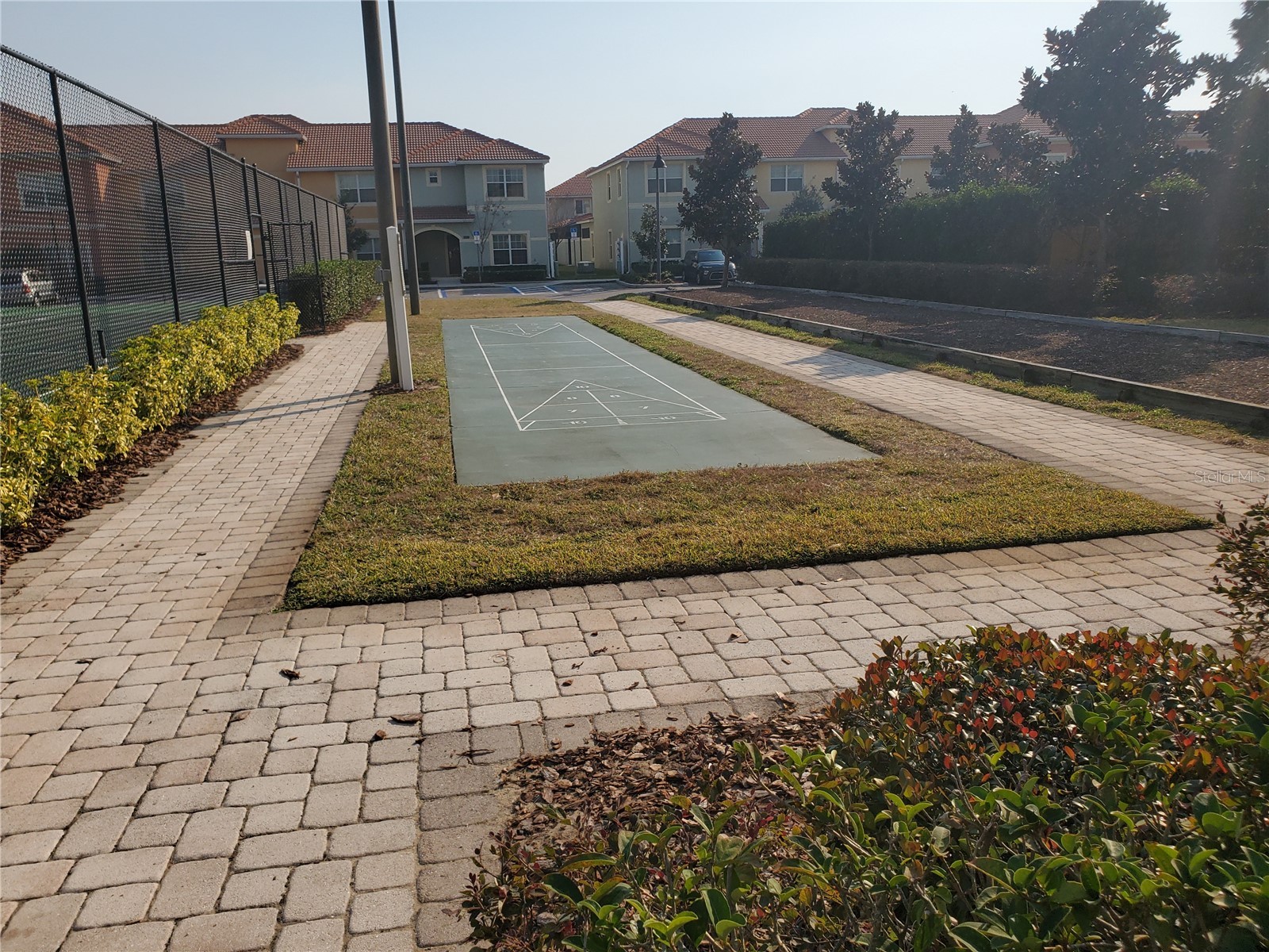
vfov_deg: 53.1
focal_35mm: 26
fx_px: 953
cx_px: 634
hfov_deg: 67.3
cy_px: 476
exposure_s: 1/1889
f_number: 2.4
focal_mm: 4.3
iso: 50
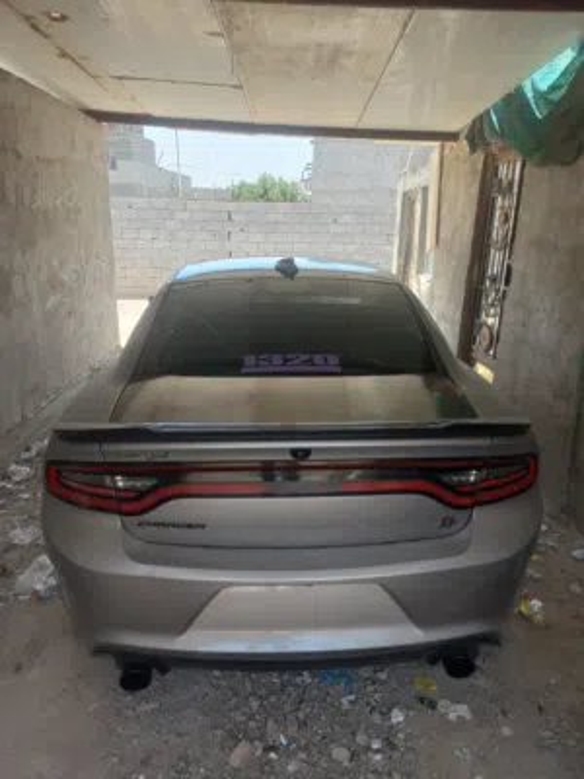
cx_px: 292
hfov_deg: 54.9
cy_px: 390
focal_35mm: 25
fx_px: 562
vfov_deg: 69.4
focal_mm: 4.6
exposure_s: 1/100
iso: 25
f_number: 1.8
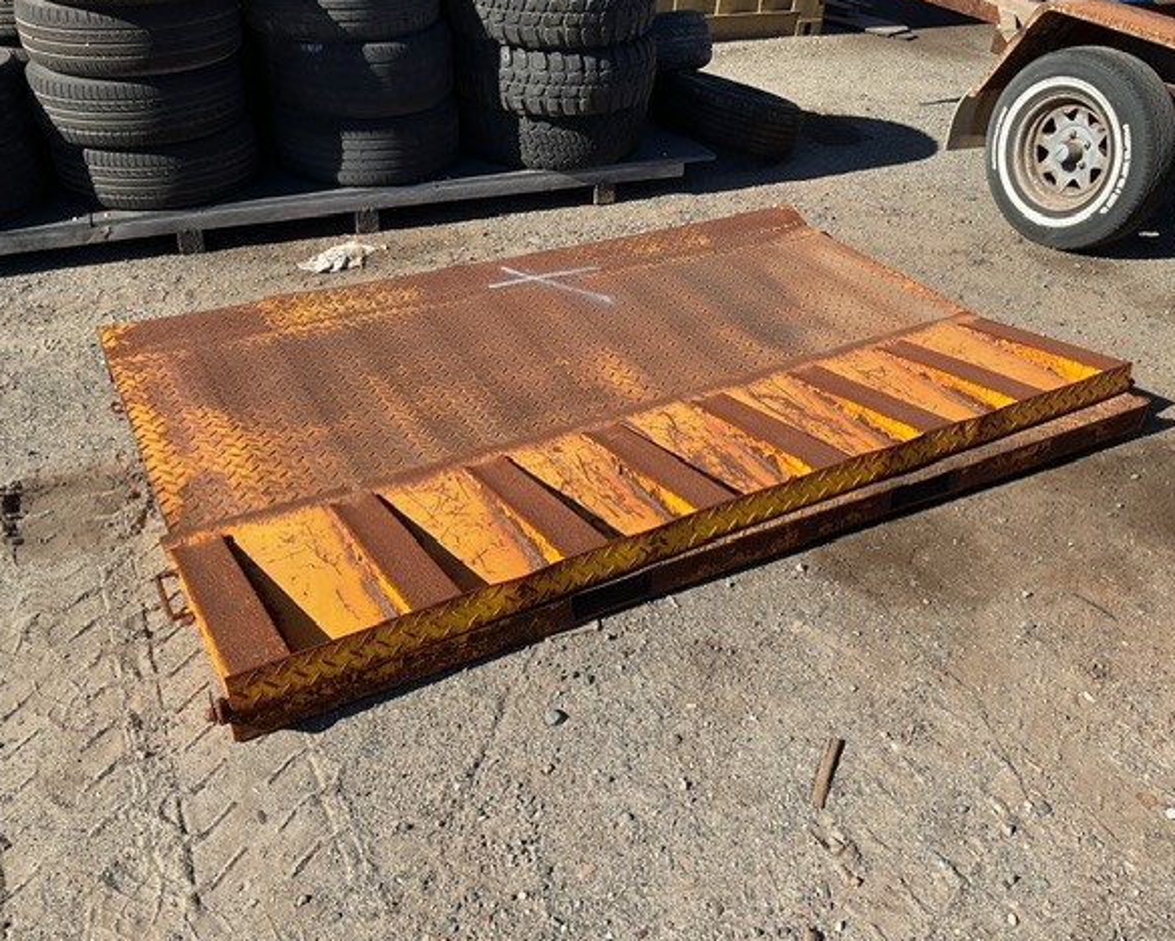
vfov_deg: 47.2
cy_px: 460
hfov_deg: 57.1
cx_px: 606
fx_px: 1079
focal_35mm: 31
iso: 16
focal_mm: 3
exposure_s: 1/1377
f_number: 1.8
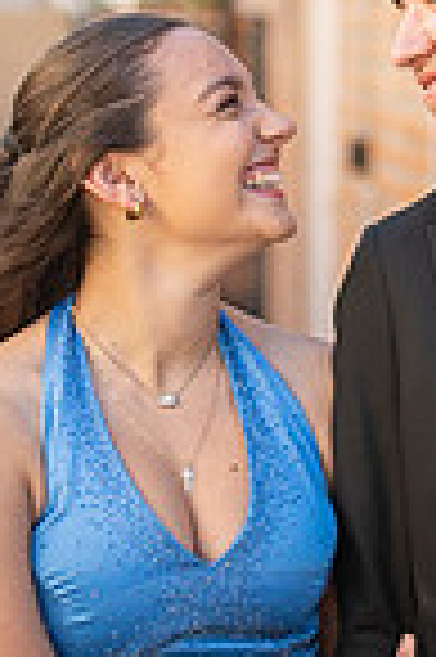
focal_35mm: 108
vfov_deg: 18.7
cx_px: 362
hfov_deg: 12.6
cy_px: 99
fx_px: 1967
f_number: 1.4
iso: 400
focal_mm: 35
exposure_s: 1/3200
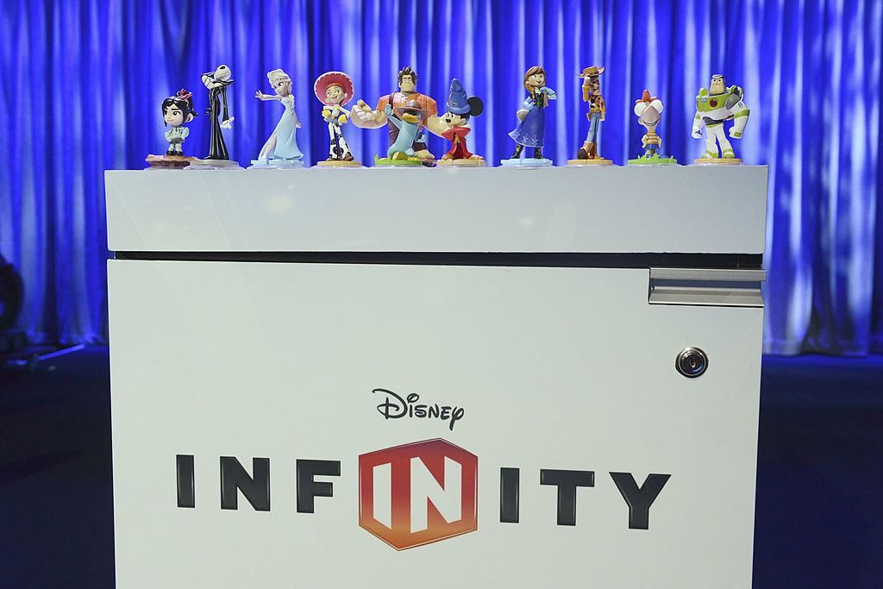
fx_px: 859
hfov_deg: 54.4
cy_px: 294
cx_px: 442
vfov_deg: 37.9
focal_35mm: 35
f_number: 7.1
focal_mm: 35
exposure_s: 1/200
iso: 5000
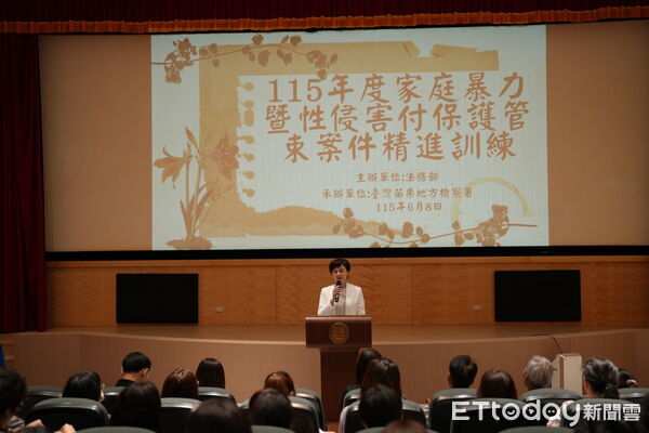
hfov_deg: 47.4
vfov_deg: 32.6
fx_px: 739
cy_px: 216
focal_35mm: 41
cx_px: 324
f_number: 2.2
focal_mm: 41
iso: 640
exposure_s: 1/100
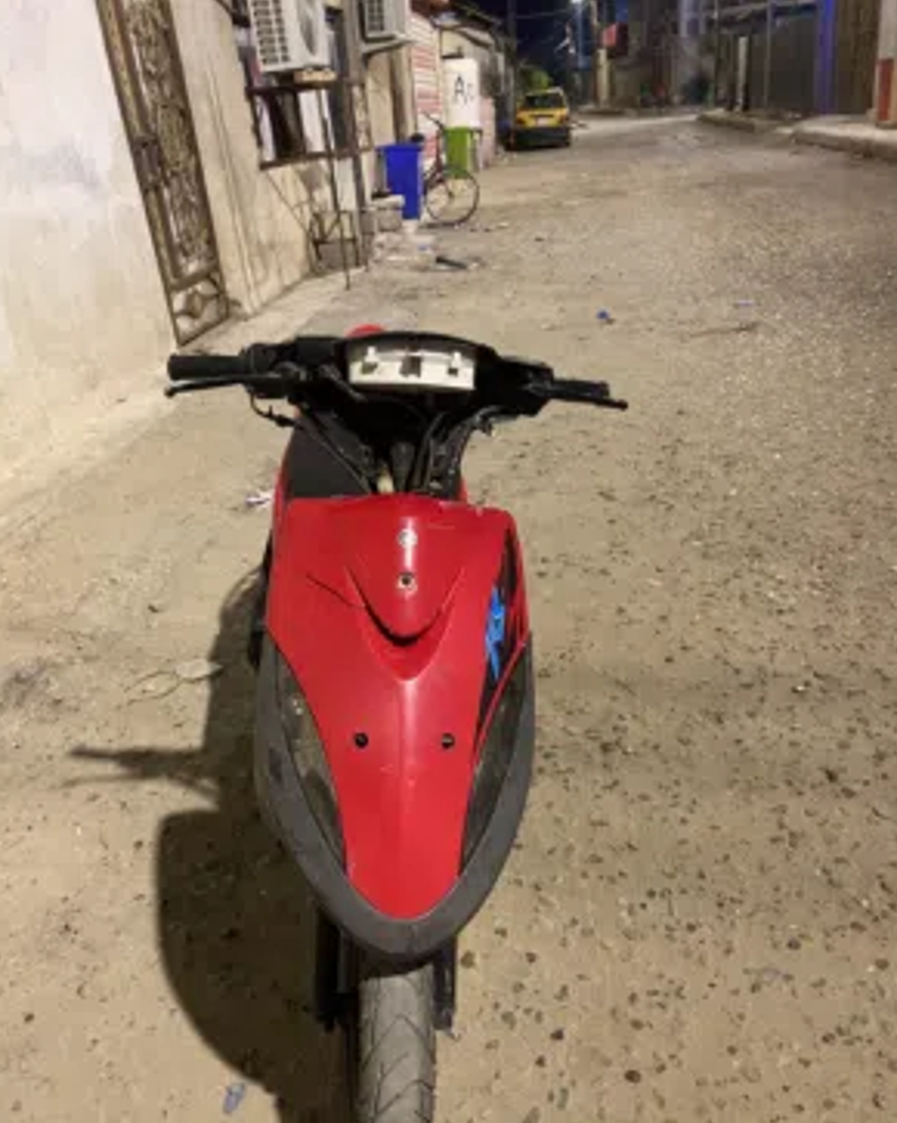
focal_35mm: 28
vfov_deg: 62.1
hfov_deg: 51.5
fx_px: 930
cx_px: 436
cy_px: 616
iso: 400
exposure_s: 1/33
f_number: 1.8
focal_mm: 4.25
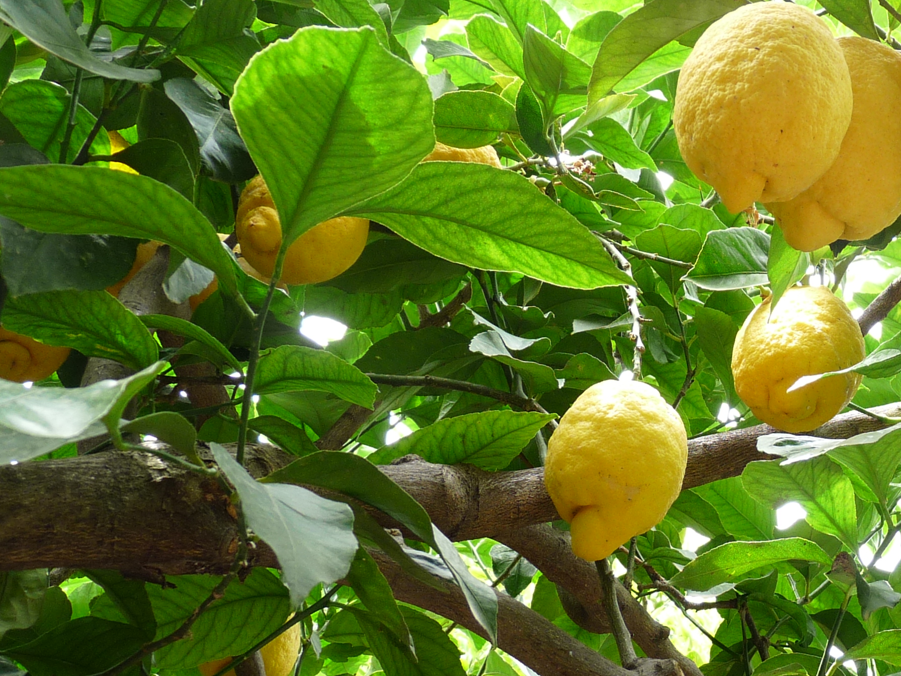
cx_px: 846
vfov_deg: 26.4
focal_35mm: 55
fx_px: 1431
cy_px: 444
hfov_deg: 32.8
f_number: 2.8
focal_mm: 4.8
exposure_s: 1/80
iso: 100
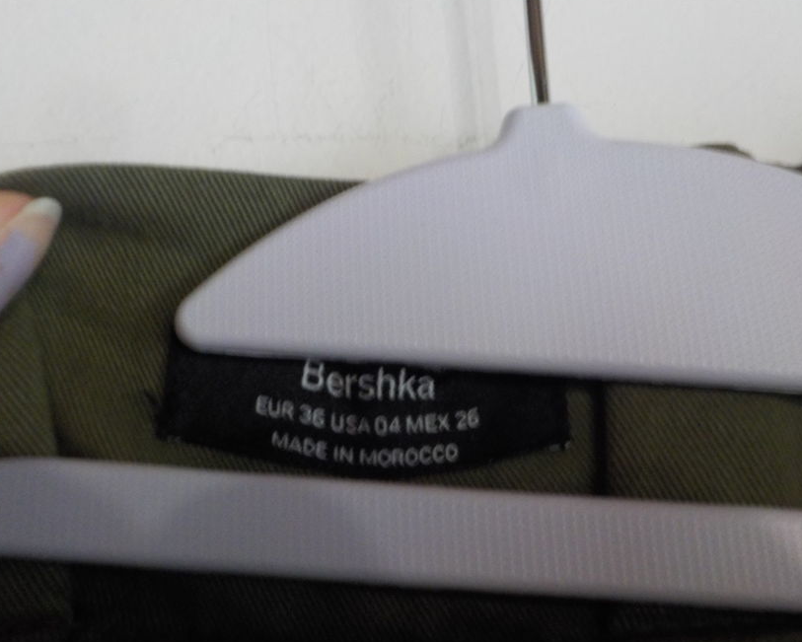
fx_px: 855
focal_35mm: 36
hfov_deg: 50.2
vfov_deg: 41.1
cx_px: 432
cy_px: 347
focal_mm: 4.1
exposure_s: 1/13
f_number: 3.3
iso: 400
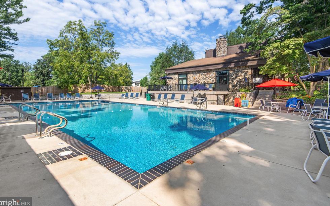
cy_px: 95
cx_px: 167
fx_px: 153
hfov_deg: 94.4
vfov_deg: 67.8
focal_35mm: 17
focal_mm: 16
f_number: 8
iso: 200
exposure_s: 1/320
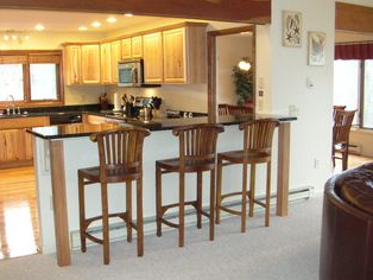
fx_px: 442
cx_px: 173
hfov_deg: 45.7
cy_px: 144
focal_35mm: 41
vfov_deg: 35.2
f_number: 2.8
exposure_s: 1/32.2
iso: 200
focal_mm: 5.8
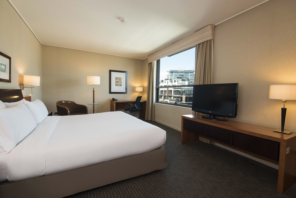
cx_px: 148
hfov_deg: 96.7
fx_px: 132
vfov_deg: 73.8
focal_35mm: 16
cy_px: 99
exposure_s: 1/20
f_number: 5.6
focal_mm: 16
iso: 500
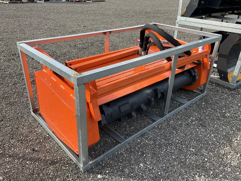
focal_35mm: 29
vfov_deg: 48.3
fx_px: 202
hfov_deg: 61.6
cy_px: 90
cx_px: 120
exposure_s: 1/482
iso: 25
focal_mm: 3
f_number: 1.8
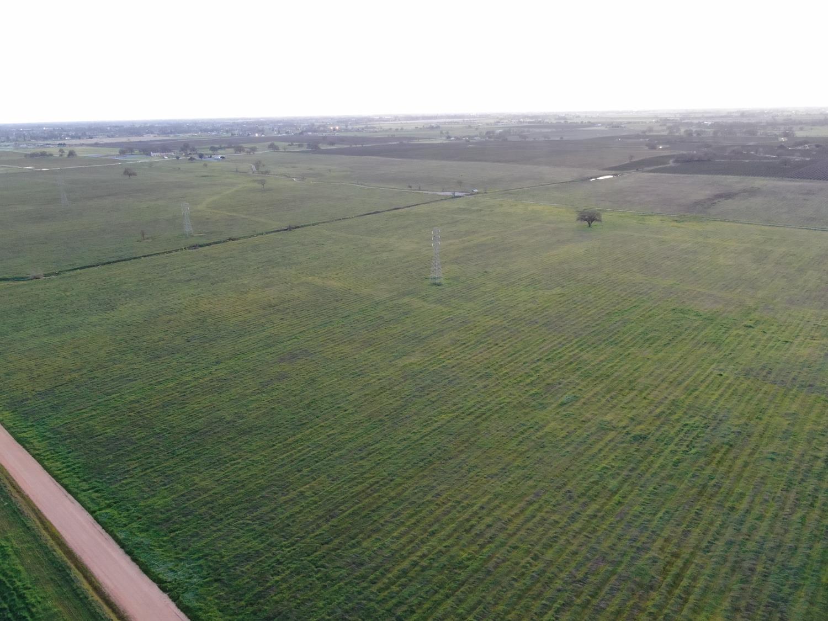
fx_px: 598
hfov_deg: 69.4
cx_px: 414
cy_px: 310
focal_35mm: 25
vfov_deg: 54.9
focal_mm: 4.48
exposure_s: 1/8
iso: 500
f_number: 2.8
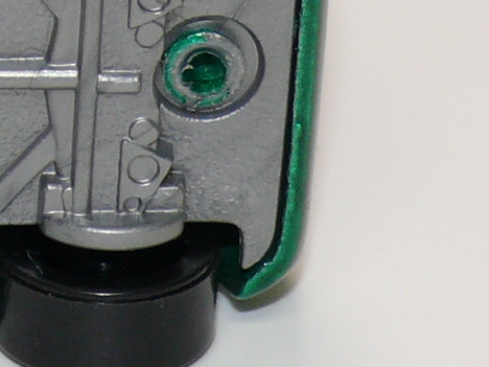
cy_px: -5
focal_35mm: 383
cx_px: -340
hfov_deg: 5.1
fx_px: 5410
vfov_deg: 3.9
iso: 100
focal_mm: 14.1
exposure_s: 1/30
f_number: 4
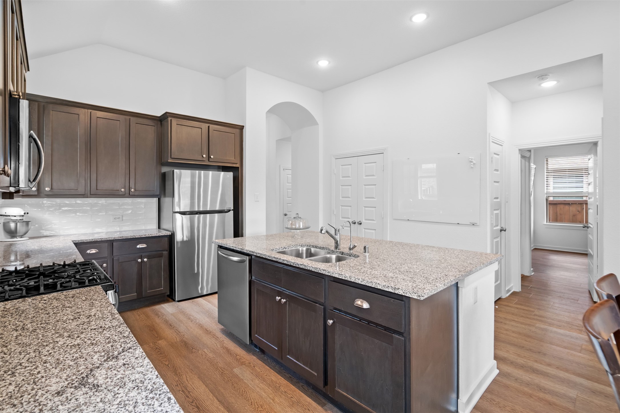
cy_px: 206
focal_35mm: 16
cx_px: 310
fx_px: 276
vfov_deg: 73.7
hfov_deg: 96.7
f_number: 8
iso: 800
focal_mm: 16
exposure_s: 1
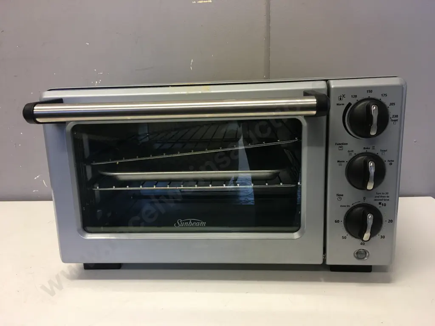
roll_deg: +0.8
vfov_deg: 48.2
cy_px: 163
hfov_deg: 61.7
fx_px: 364
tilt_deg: -10.4
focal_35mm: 29
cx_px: 218
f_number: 2.2
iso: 50
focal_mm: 4.15
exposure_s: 1/33
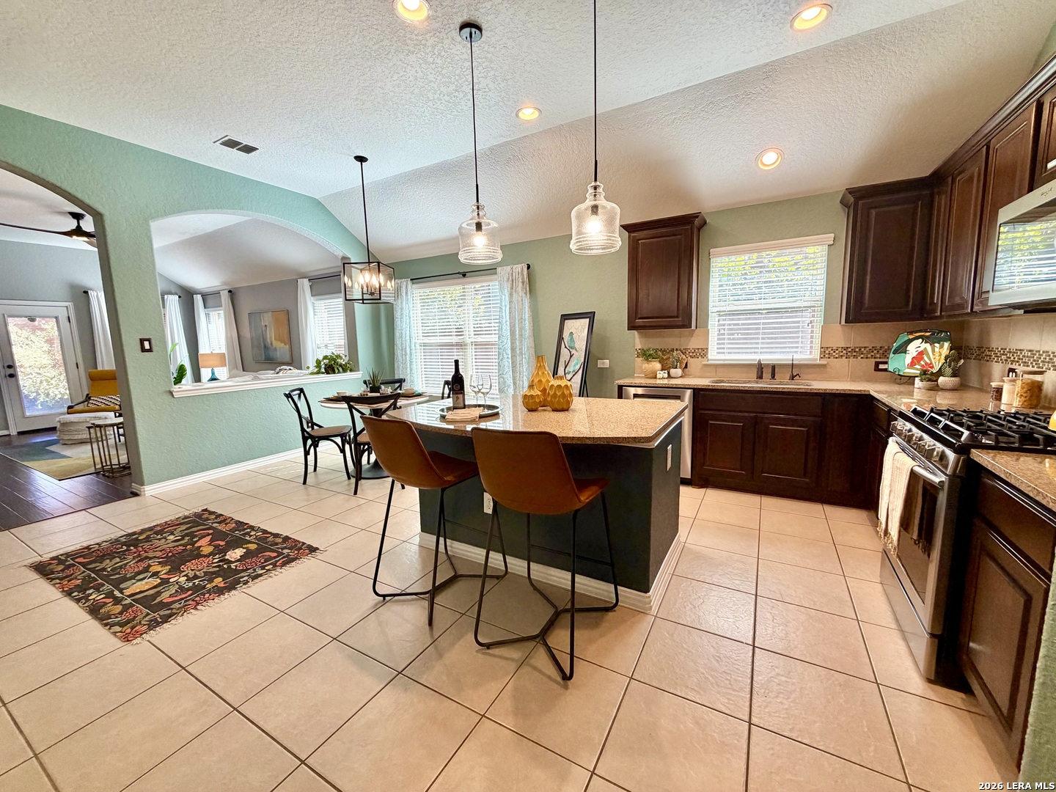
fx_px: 427
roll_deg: +1.3
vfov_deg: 85.7
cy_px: 396
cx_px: 528
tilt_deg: -8.3
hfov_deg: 102.1
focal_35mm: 14
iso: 125
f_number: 2.2
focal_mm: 2.22
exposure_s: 1/120
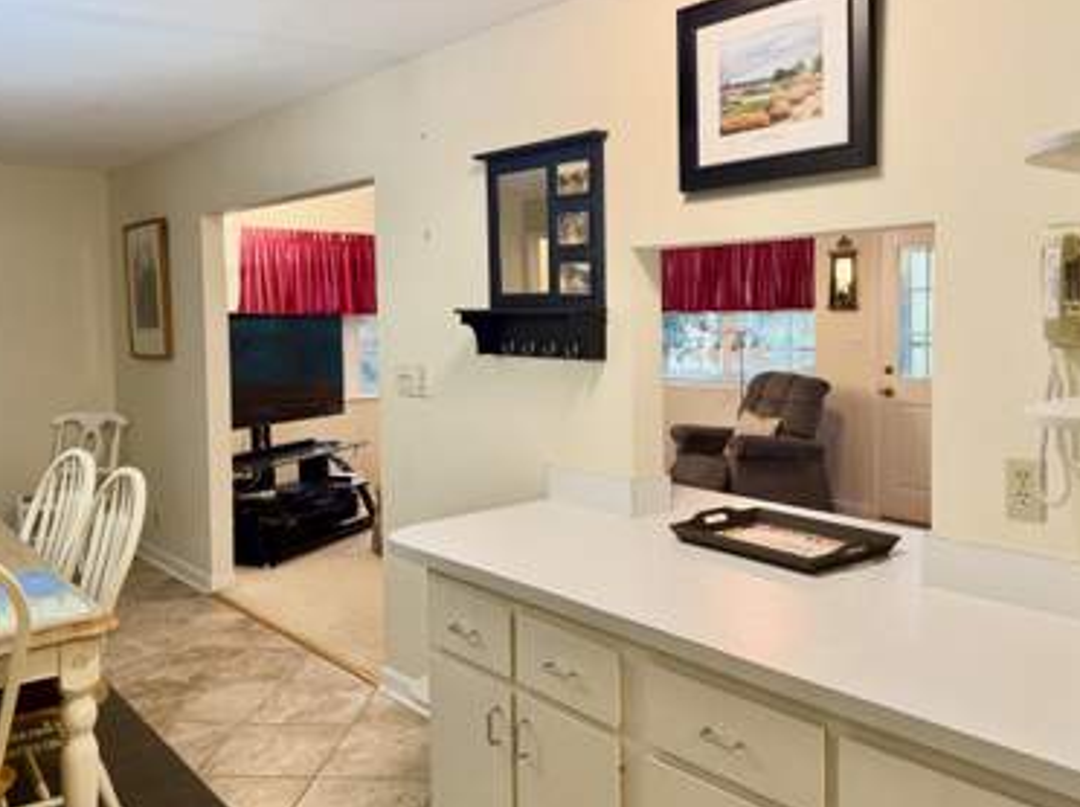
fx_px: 966
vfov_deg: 45.3
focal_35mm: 31
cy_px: 361
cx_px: 584
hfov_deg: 58.3
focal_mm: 6.76
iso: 160
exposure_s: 1/60
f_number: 1.78
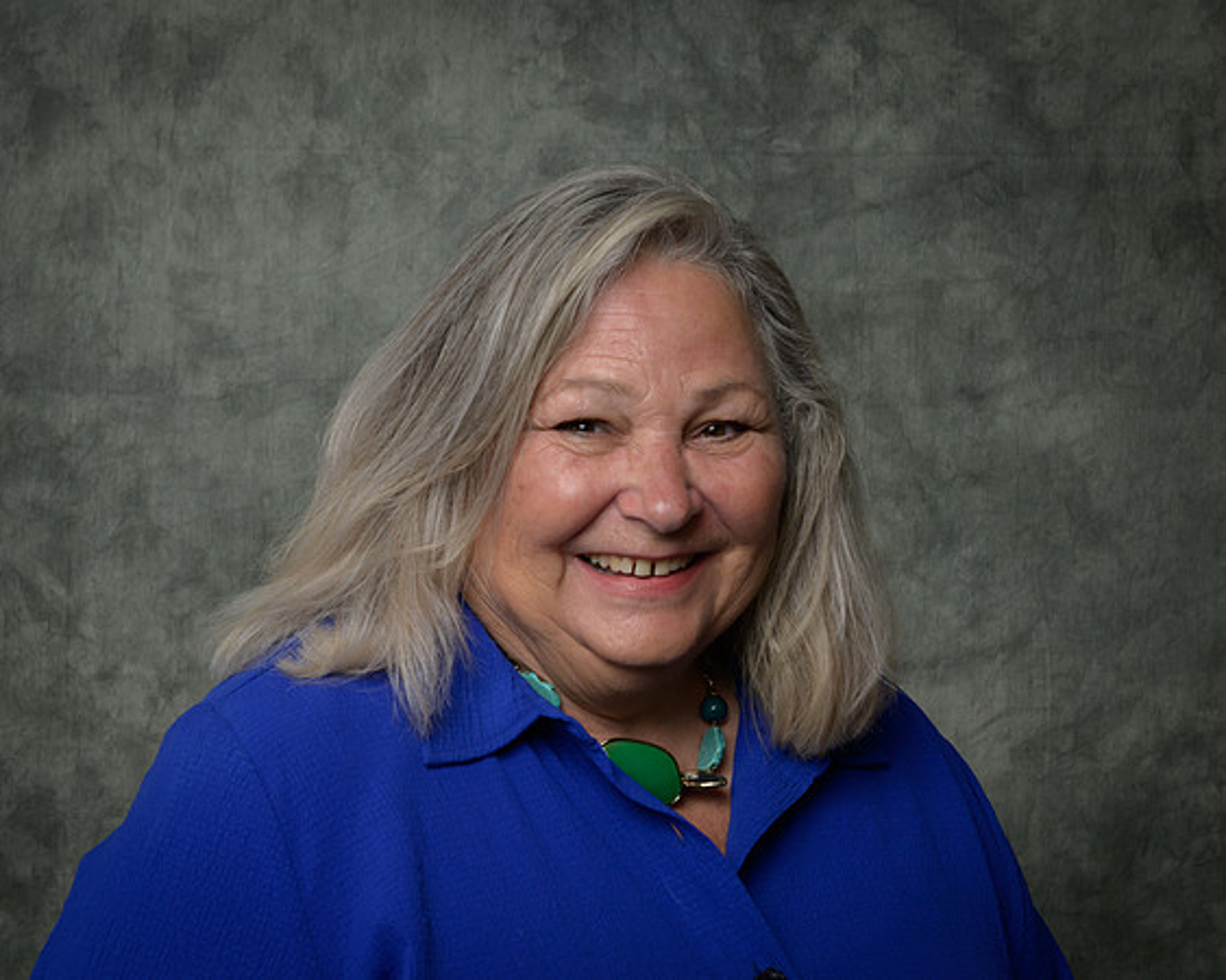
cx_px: 578
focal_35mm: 91
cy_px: 588
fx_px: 3303
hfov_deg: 21.0
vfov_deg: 16.9
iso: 400
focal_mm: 58
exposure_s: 1/125
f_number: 10
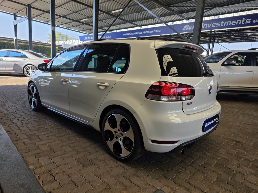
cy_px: 96
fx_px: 171
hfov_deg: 73.9
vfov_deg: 58.9
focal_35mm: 23
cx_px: 129
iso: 12
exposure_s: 1/180
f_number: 1.7
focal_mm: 6.25
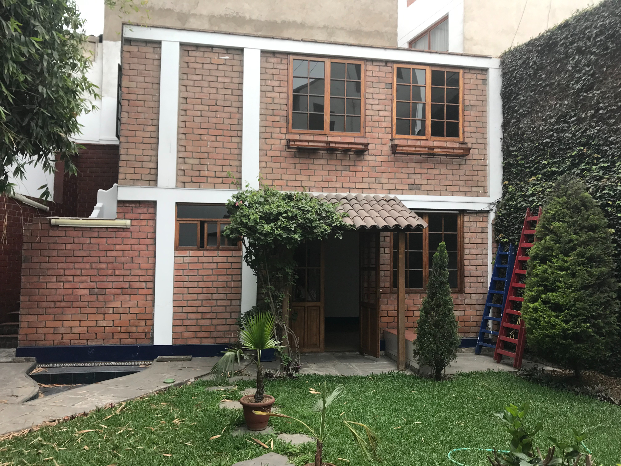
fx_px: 502
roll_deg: -1.9
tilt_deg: +2.2
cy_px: 233
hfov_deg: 63.4
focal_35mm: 28
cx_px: 310
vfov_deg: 49.7
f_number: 1.8
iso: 20
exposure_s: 1/149
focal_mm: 3.99
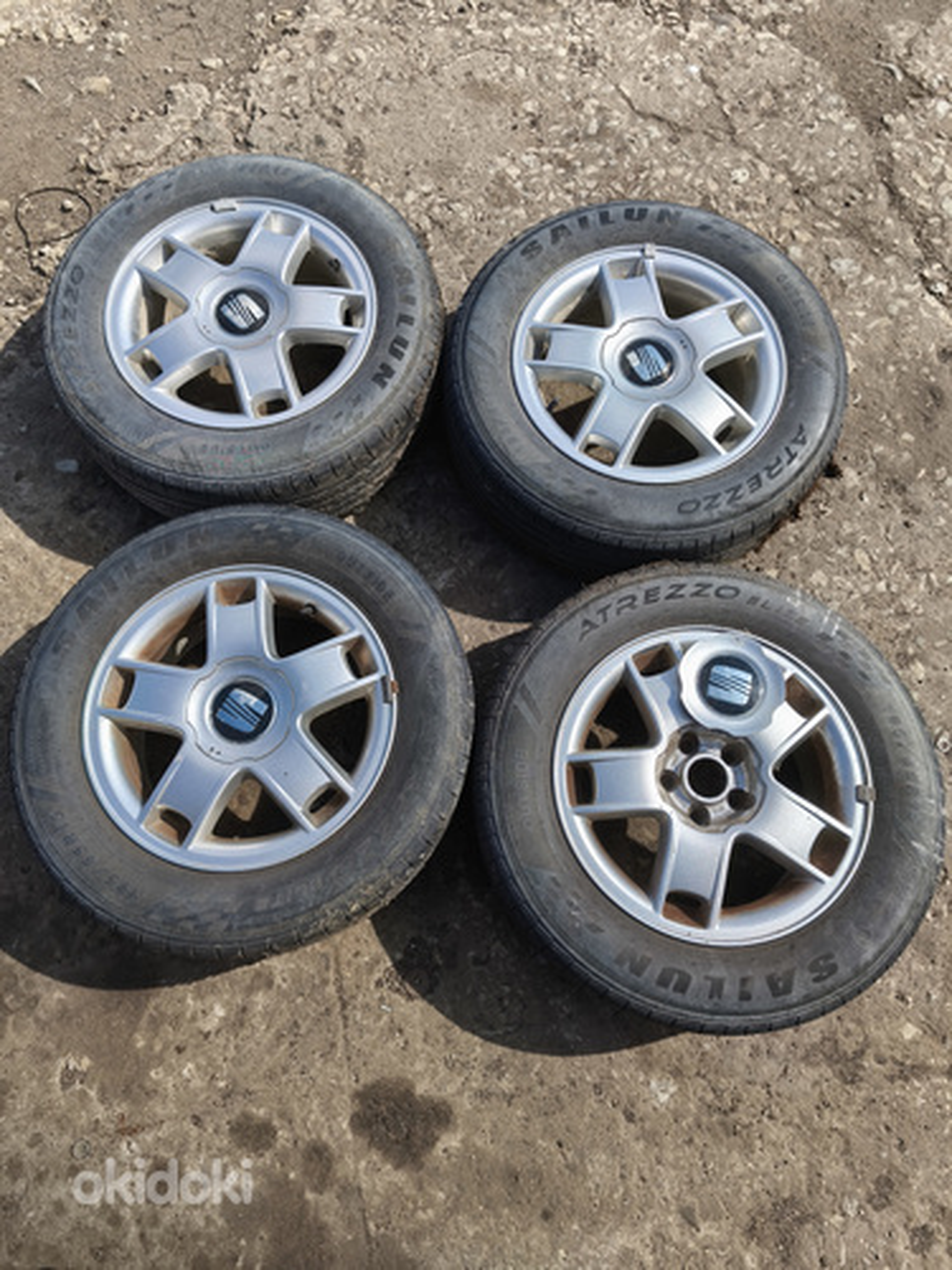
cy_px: 635
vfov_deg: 73.9
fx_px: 843
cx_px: 476
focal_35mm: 23
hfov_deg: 58.9
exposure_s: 1/1046
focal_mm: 5.35
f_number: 1.7
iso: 80
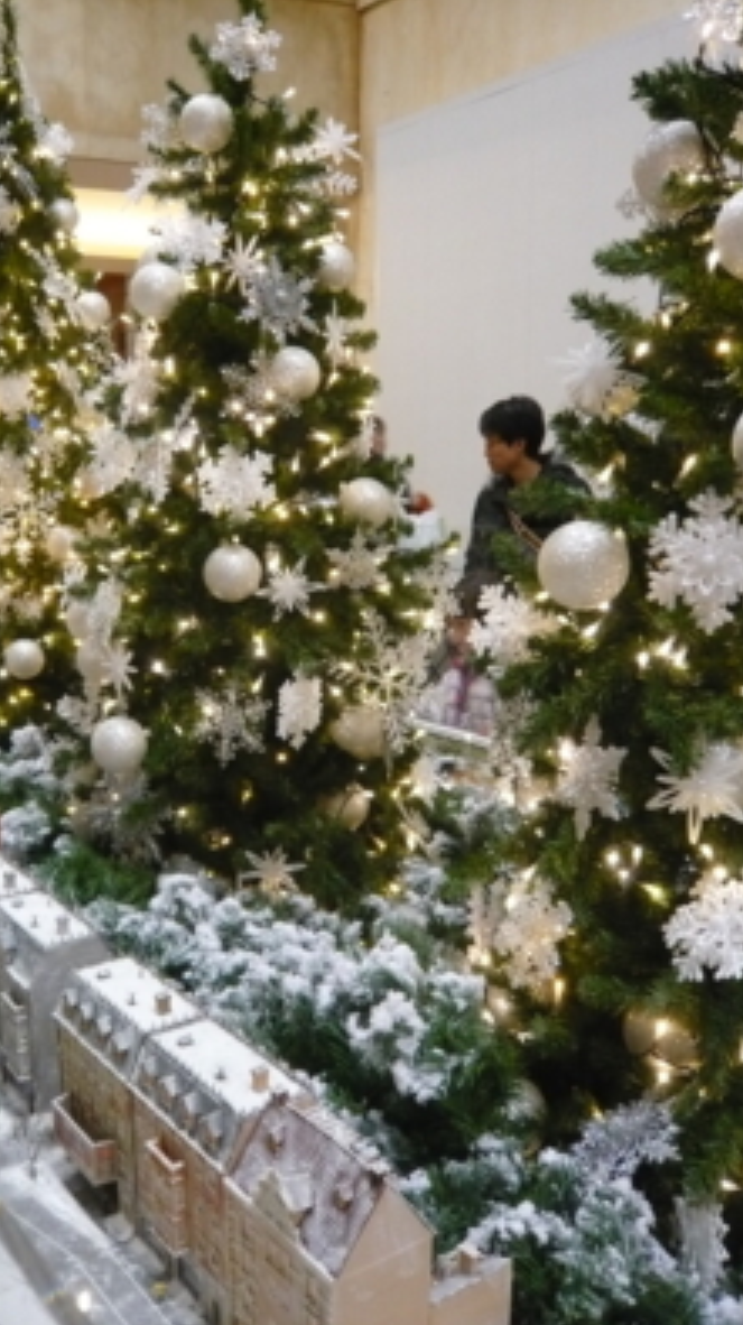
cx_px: 245
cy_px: 666
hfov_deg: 37.3
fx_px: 1088
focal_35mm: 31
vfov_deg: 62.7
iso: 320
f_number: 2.8
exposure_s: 1/30
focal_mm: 4.6
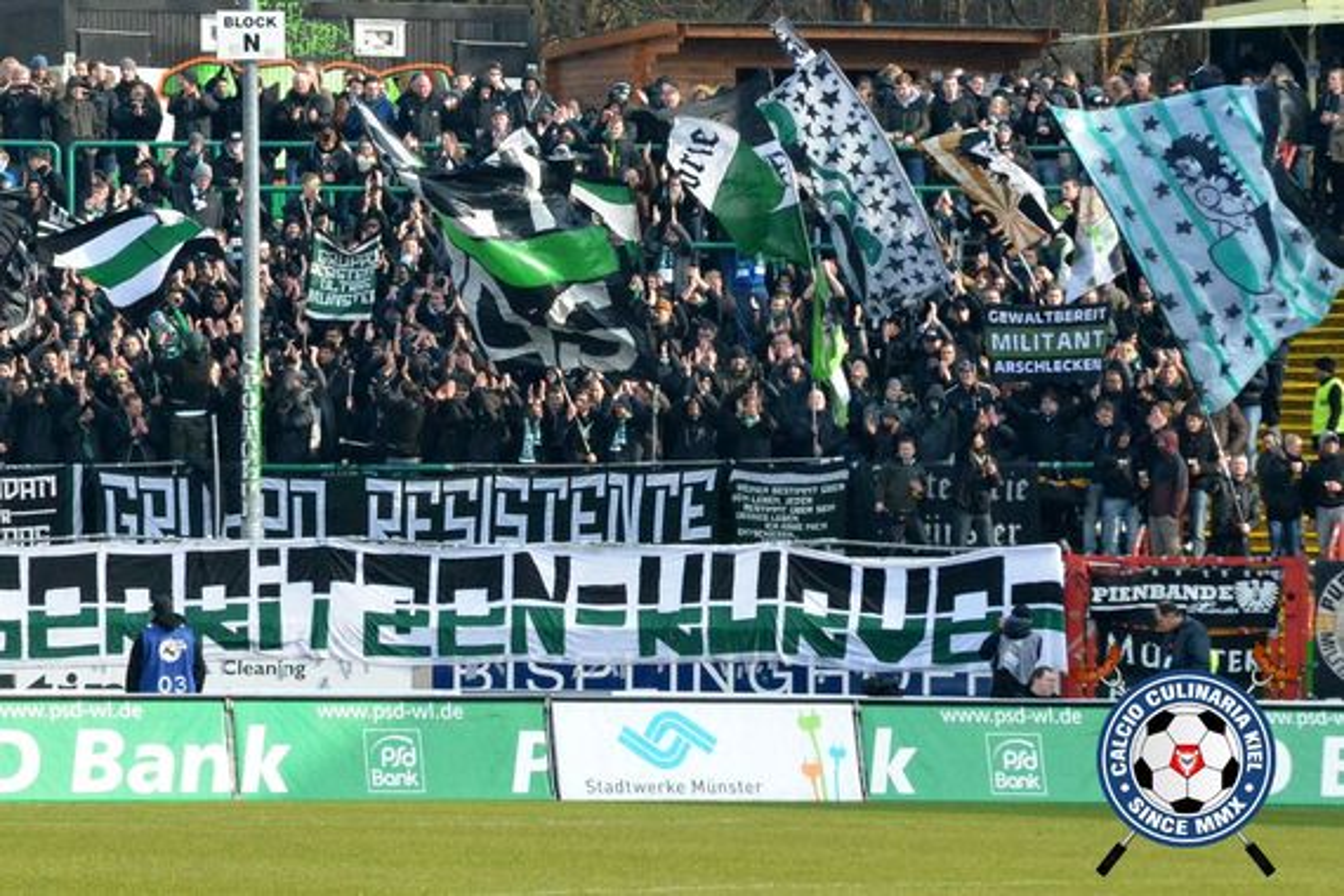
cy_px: 448
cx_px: 672
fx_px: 11199
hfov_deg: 6.9
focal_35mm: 300
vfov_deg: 4.6
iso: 5000
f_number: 11
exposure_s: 1/2500
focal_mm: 200
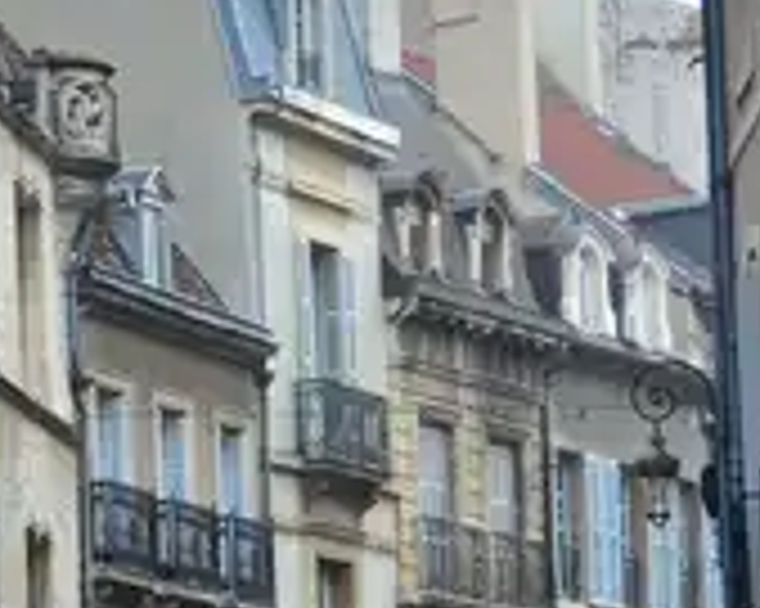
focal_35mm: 222
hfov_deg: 8.0
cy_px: 466
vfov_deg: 7.0
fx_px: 4991
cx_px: -1111
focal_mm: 26
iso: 400
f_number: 8
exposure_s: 1/250
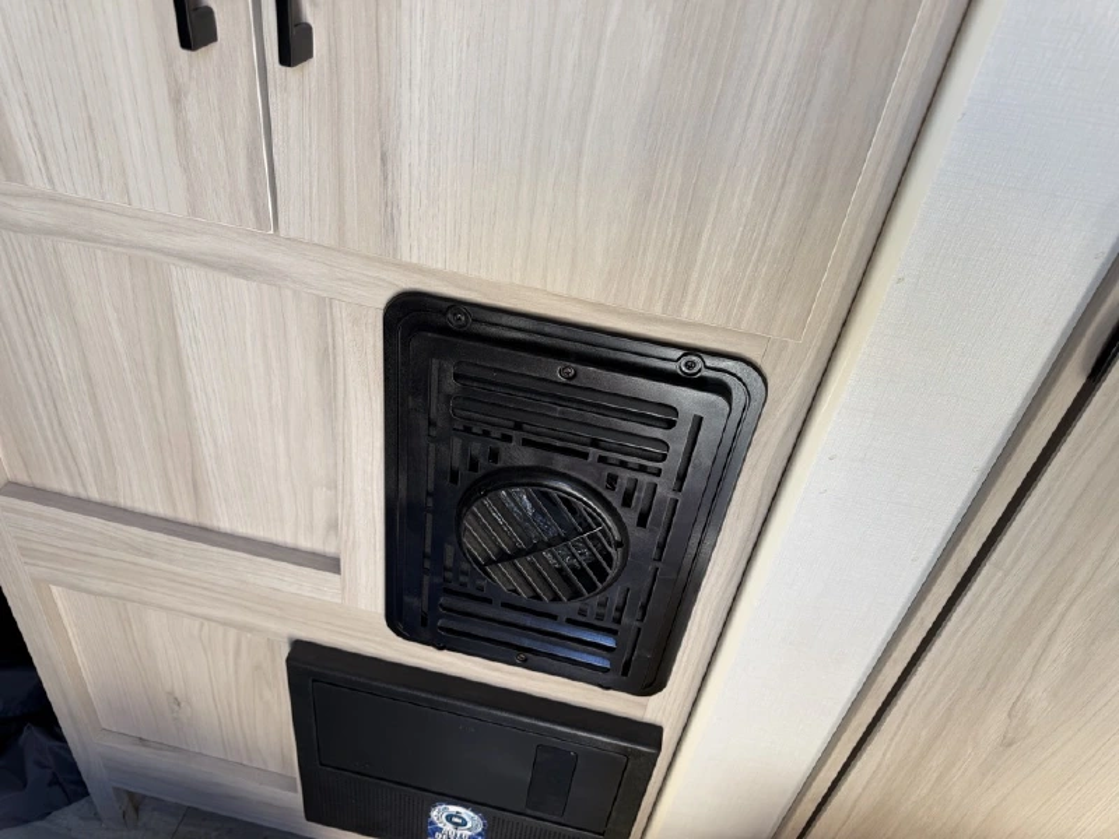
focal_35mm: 24
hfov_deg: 71.6
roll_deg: -8.4
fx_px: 776
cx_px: 560
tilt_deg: -35.1
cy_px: 420
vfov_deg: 56.8
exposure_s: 1/121
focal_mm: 6.76
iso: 80
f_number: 1.78
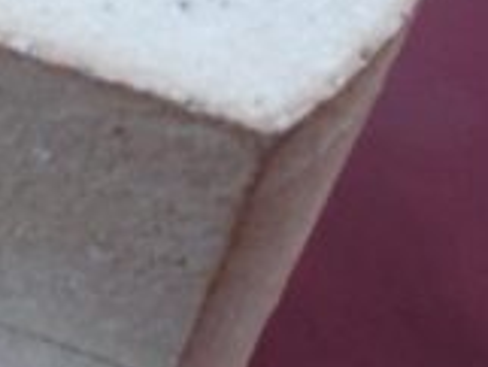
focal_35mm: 151
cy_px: 27
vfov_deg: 9.8
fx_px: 2130
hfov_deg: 12.6
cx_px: -158
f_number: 3.1
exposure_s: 1/25
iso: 200
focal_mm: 6.3
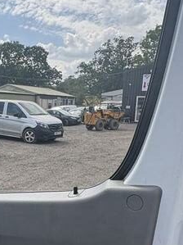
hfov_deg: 32.5
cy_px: 165
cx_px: 16
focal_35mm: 42
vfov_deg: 44.1
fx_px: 296
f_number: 2.2
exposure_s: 1/868
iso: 50
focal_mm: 2.22
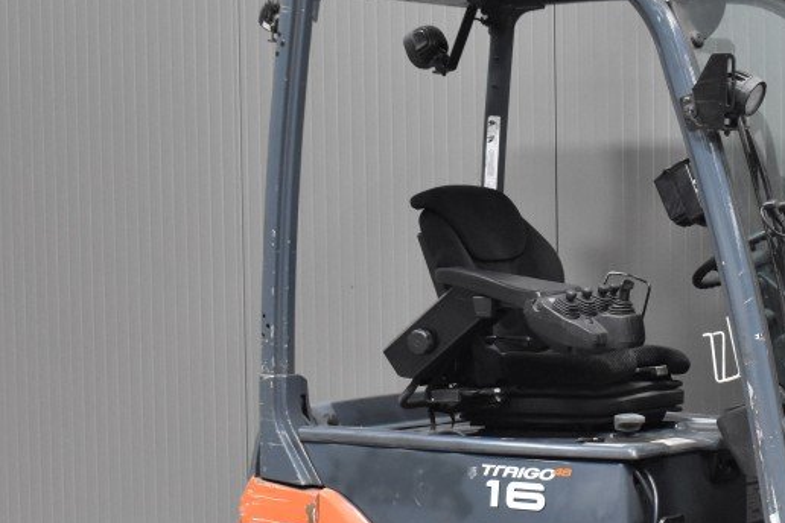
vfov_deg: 13.5
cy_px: 359
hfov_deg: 19.7
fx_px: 2206
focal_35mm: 101
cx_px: 755
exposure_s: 1/20
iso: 1600
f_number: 6.3
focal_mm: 29
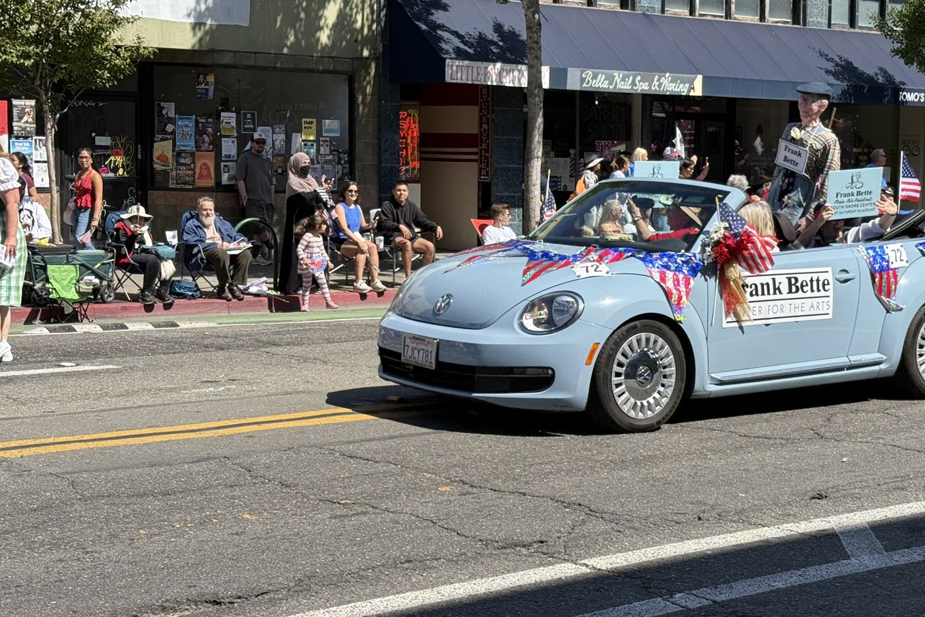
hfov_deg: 29.1
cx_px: 593
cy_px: 304
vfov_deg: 19.7
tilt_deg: -5.1
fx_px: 1773
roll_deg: -0.9
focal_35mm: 69
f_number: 1.78
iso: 64
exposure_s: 1/3096
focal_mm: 6.76
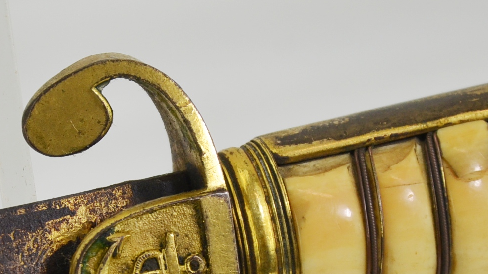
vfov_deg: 2.3
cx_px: 146
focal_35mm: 530
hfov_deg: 4.1
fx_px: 6861
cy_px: 273
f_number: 5.6
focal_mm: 135
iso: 400
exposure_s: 1/250
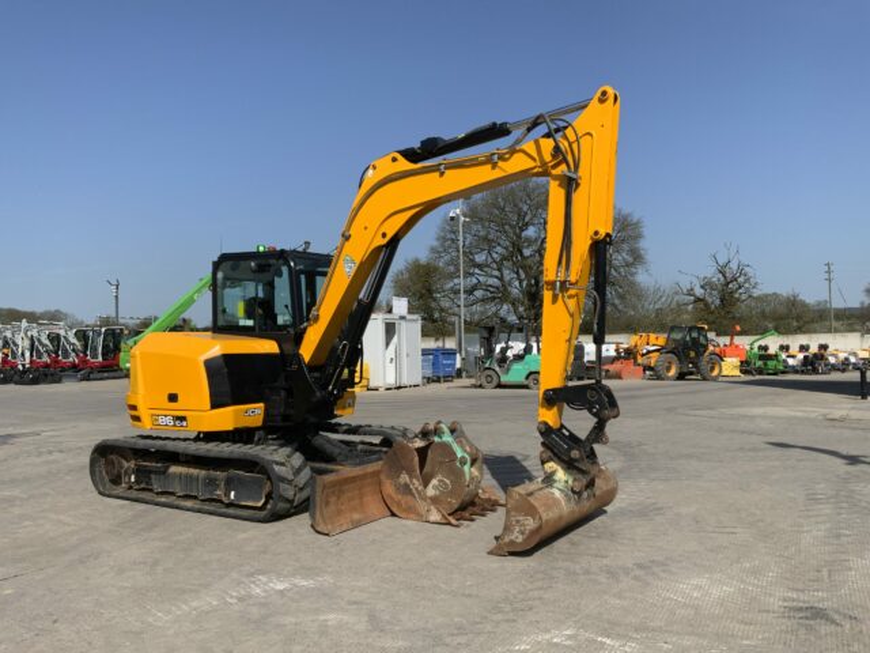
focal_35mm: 29
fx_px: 729
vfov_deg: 48.2
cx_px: 435
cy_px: 326
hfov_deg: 61.7
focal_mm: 3
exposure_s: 1/2538
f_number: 1.8
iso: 16
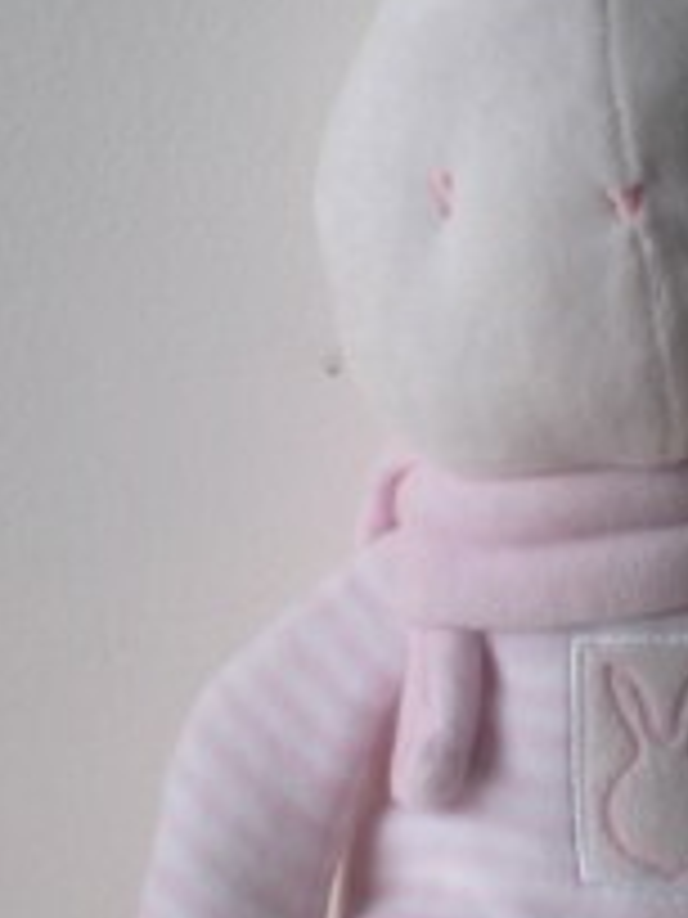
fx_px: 2571
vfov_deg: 20.2
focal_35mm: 97
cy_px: 472
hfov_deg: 15.0
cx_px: 657
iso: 119
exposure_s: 1/55.7
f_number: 3.1
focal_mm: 6.3
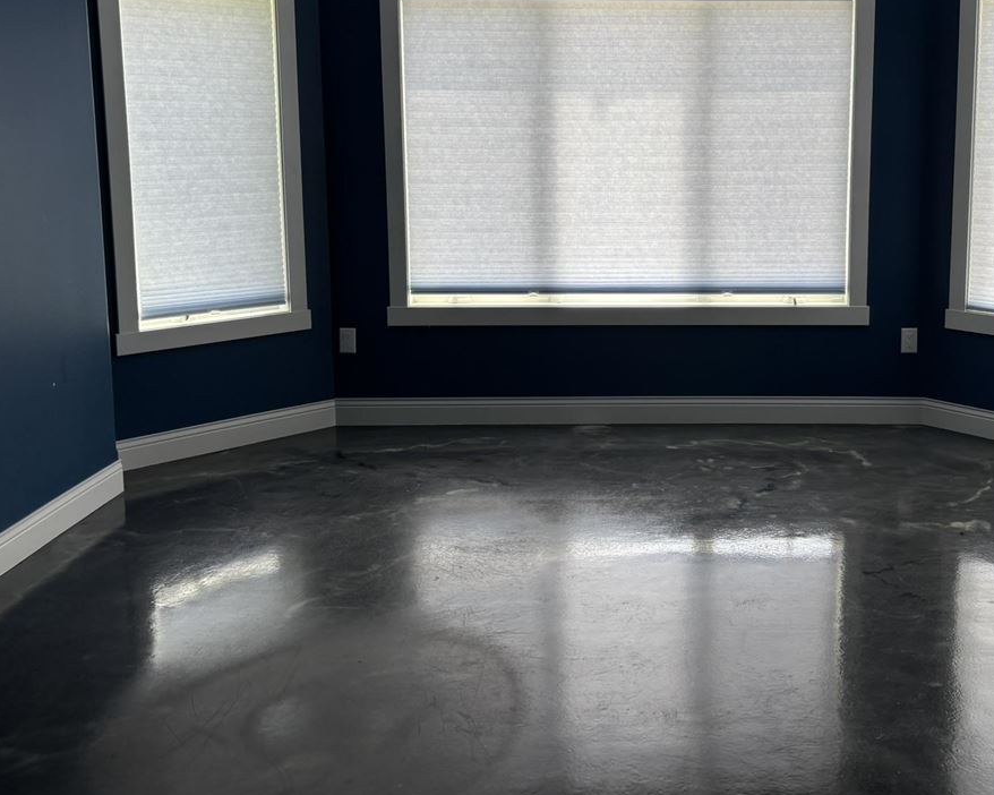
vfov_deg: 39.6
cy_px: 265
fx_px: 1088
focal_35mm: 37
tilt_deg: -6.8
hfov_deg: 48.4
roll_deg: +0.4
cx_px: 648
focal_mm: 5.96
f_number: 1.6
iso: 40
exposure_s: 1/143
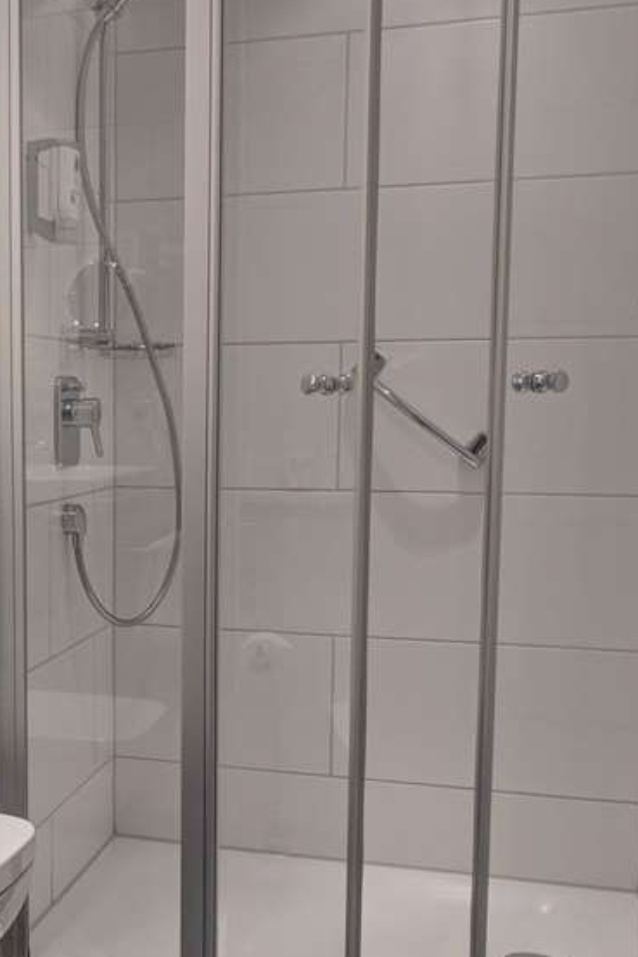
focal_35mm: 50
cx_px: 35
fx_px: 1330
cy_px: 555
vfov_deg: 39.5
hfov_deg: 25.9
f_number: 2
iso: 210
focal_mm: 4.67
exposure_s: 1/100
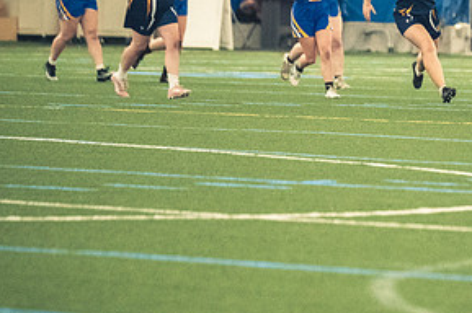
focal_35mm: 603
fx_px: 7897
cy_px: 130
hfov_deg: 3.4
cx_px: 418
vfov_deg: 2.3
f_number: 2.8
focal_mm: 200
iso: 12800
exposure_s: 1/500
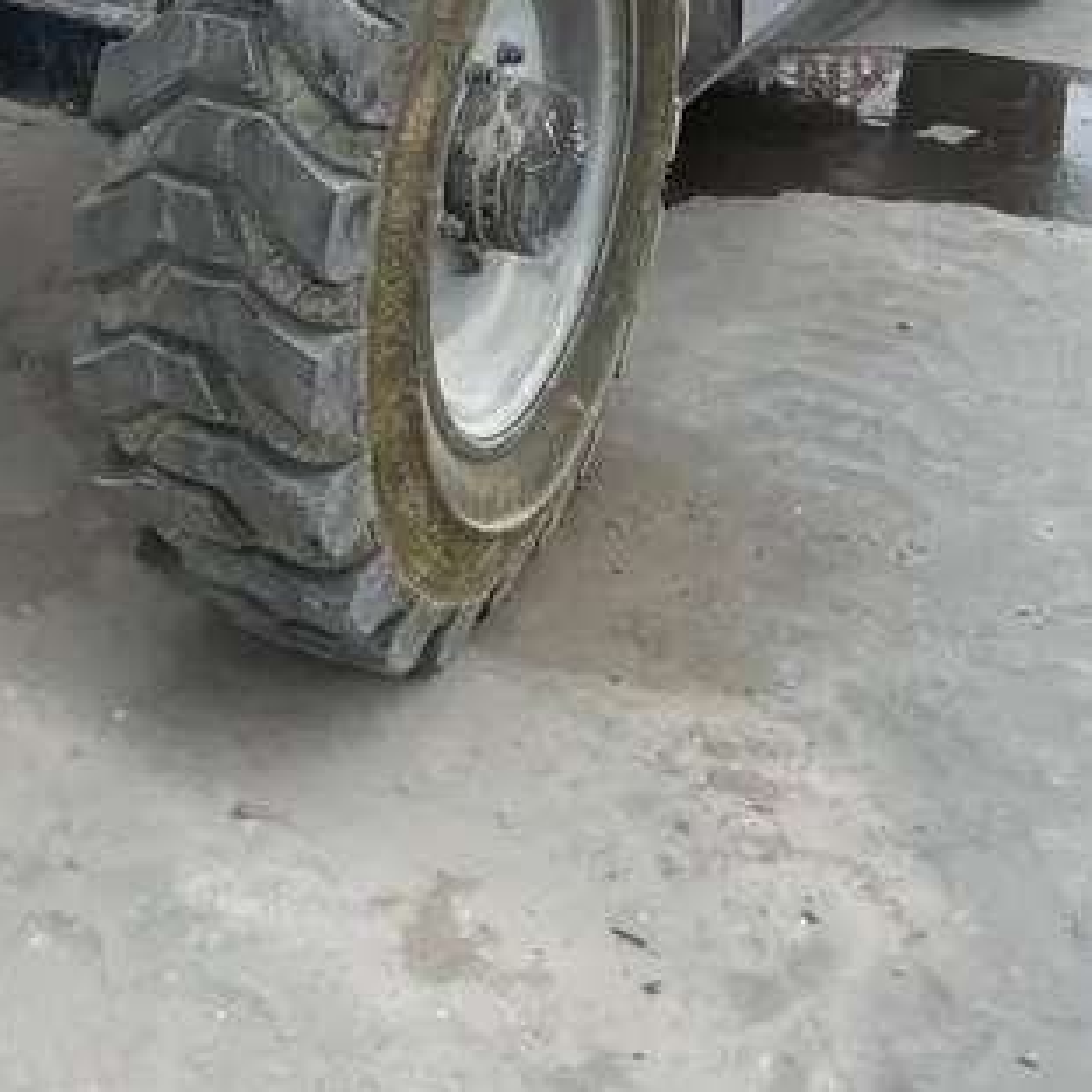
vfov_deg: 28.0
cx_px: 140
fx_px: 1927
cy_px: -187
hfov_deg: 30.4
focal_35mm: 54
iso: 32
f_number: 1.6
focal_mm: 4.2
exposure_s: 1/988
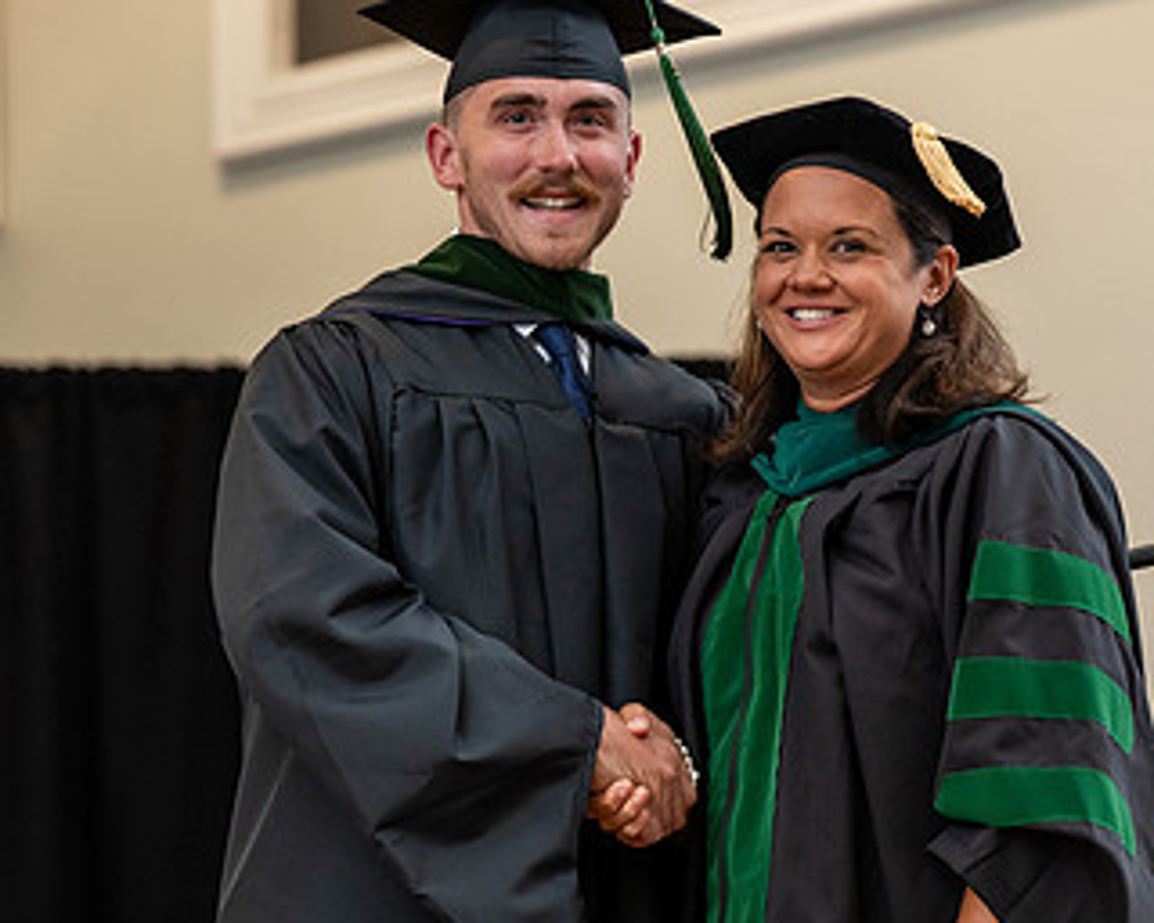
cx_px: 613
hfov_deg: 10.3
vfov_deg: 8.3
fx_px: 6387
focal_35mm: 187
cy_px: 478
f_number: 3.5
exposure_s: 1/200
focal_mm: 110
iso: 1600
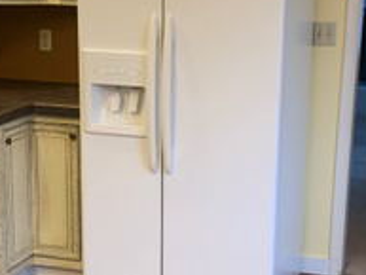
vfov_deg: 17.1
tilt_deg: -15.9
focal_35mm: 86
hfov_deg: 22.7
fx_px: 910
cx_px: 184
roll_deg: -0.8
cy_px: 214
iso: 64
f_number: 1.8
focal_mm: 4.25
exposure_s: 1/60
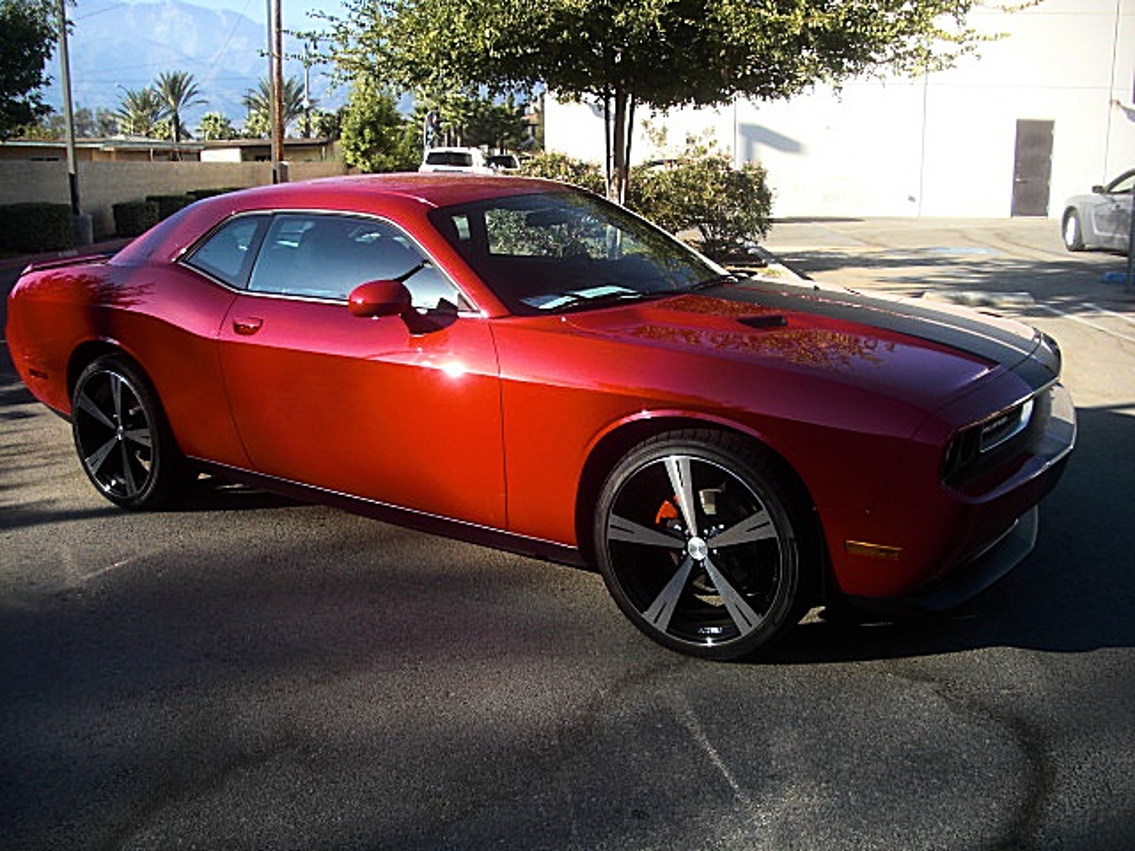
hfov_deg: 51.4
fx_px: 1180
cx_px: 568
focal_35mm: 36
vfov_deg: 39.7
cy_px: 426
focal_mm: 6.3
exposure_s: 1/320
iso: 50
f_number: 2.8
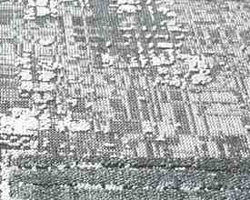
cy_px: 177
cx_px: -9
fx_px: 1021
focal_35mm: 138
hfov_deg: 13.7
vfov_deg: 11.1
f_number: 3.5
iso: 500
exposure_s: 1/250
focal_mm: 18
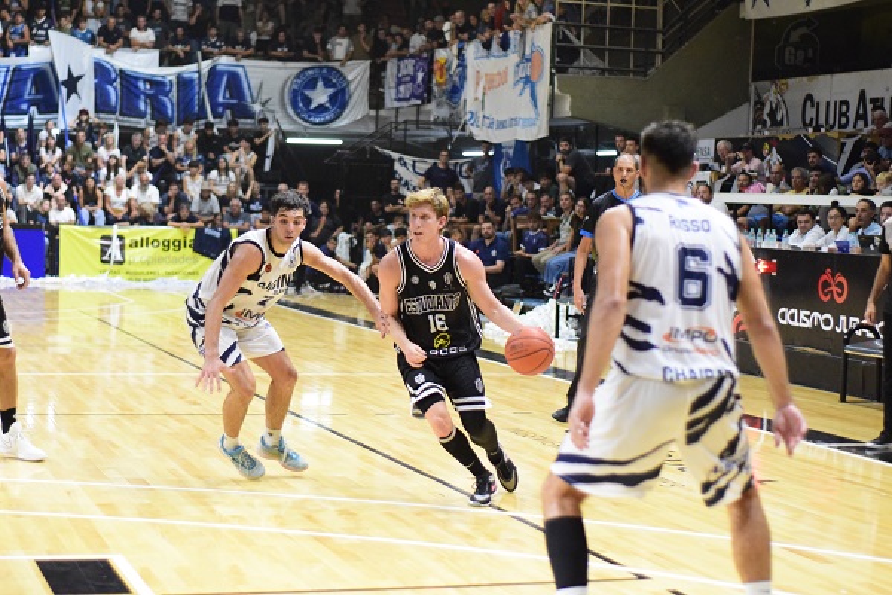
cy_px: 298
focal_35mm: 75
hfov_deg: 27.0
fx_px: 1858
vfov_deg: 18.2
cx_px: 446
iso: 5000
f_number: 2
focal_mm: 50
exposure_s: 1/1000
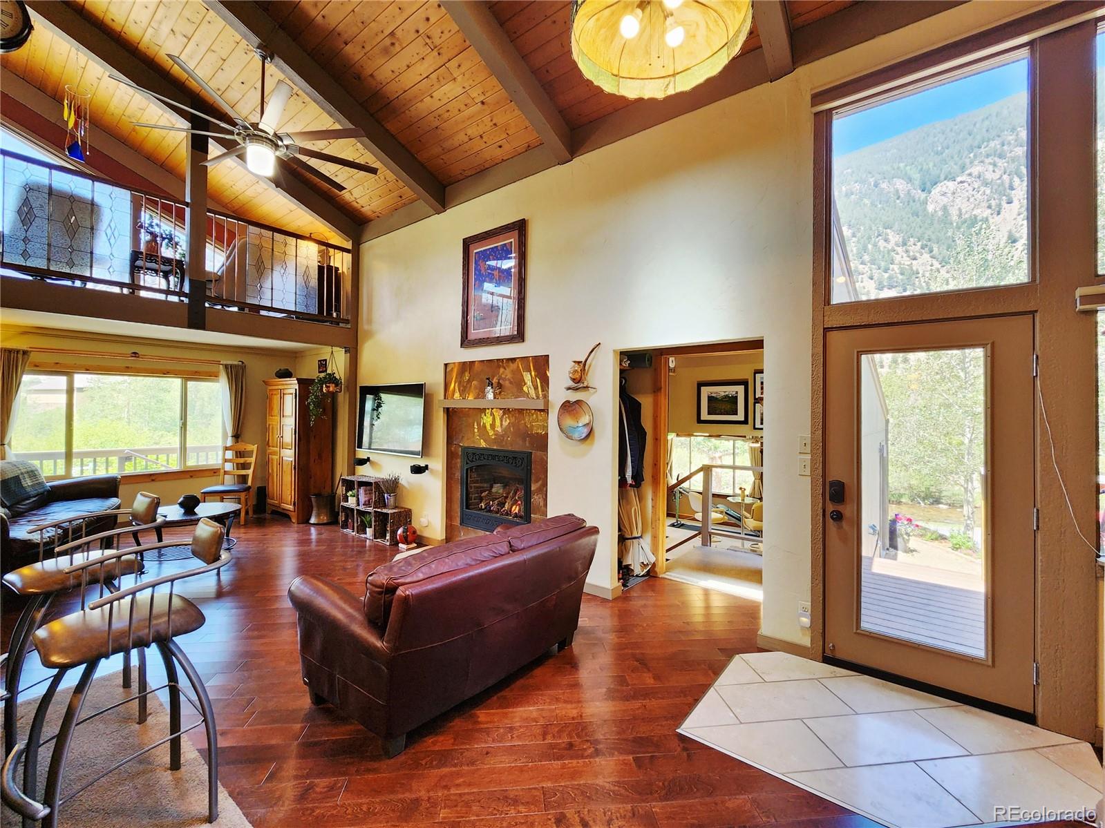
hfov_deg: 106.2
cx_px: 552
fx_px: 415
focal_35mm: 13
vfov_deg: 89.9
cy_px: 414
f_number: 2.2
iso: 160
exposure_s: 1/60.2
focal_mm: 2.2
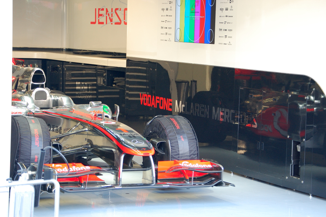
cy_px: 108
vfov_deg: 12.2
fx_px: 1018
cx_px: 163
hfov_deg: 18.2
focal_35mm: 112
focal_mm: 75
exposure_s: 1/60
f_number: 4.5
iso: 800
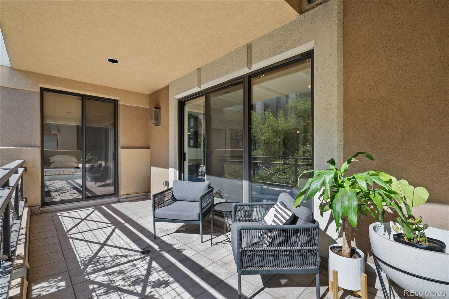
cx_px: 224
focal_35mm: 16
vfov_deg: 73.6
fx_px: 199
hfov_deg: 96.8
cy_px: 150
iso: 400
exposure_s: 1/320
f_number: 7.1
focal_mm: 16
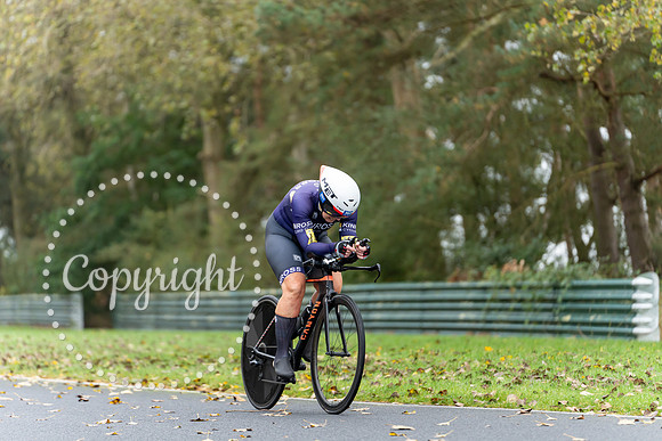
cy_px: 220
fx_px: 2888
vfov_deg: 8.7
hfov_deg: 13.1
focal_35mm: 157
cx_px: 331
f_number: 2.8
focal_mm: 157
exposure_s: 1/1000
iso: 1000
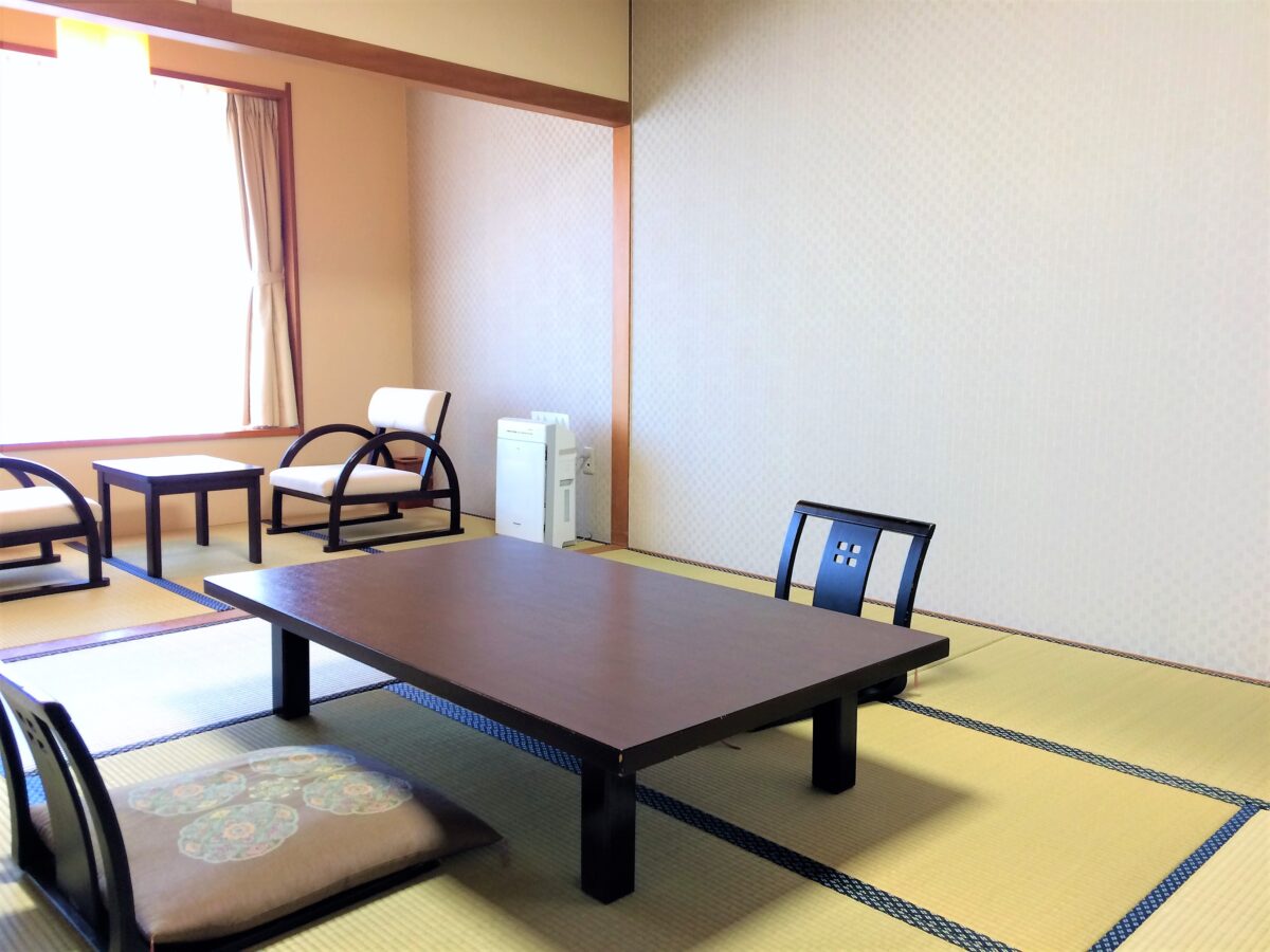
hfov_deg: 61.7
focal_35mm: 29
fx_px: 1064
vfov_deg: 48.2
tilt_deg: -7.8
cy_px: 476
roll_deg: -0.7
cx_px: 635
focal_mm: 4.15
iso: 80
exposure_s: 1/30
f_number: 2.2
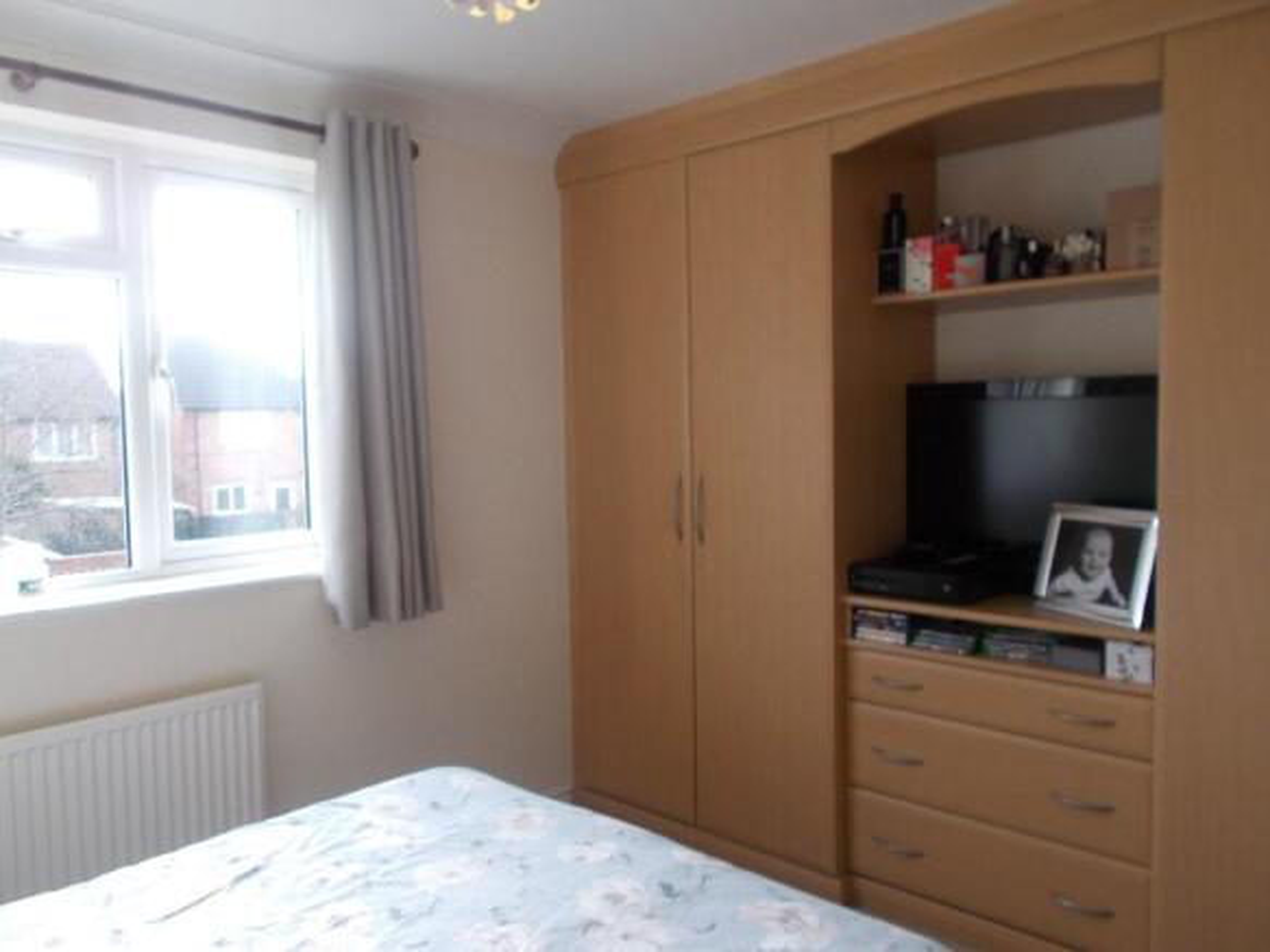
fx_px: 954
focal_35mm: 26
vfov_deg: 53.0
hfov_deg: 67.3
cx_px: 635
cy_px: 476
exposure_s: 1/50
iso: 80
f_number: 3.2
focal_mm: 4.6
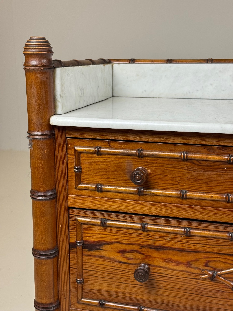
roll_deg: +0.7
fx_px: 431
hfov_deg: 30.3
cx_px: 116
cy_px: 156
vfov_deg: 39.7
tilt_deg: -12.9
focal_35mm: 48
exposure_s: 1/100
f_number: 1.78
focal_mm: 6.76
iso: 80
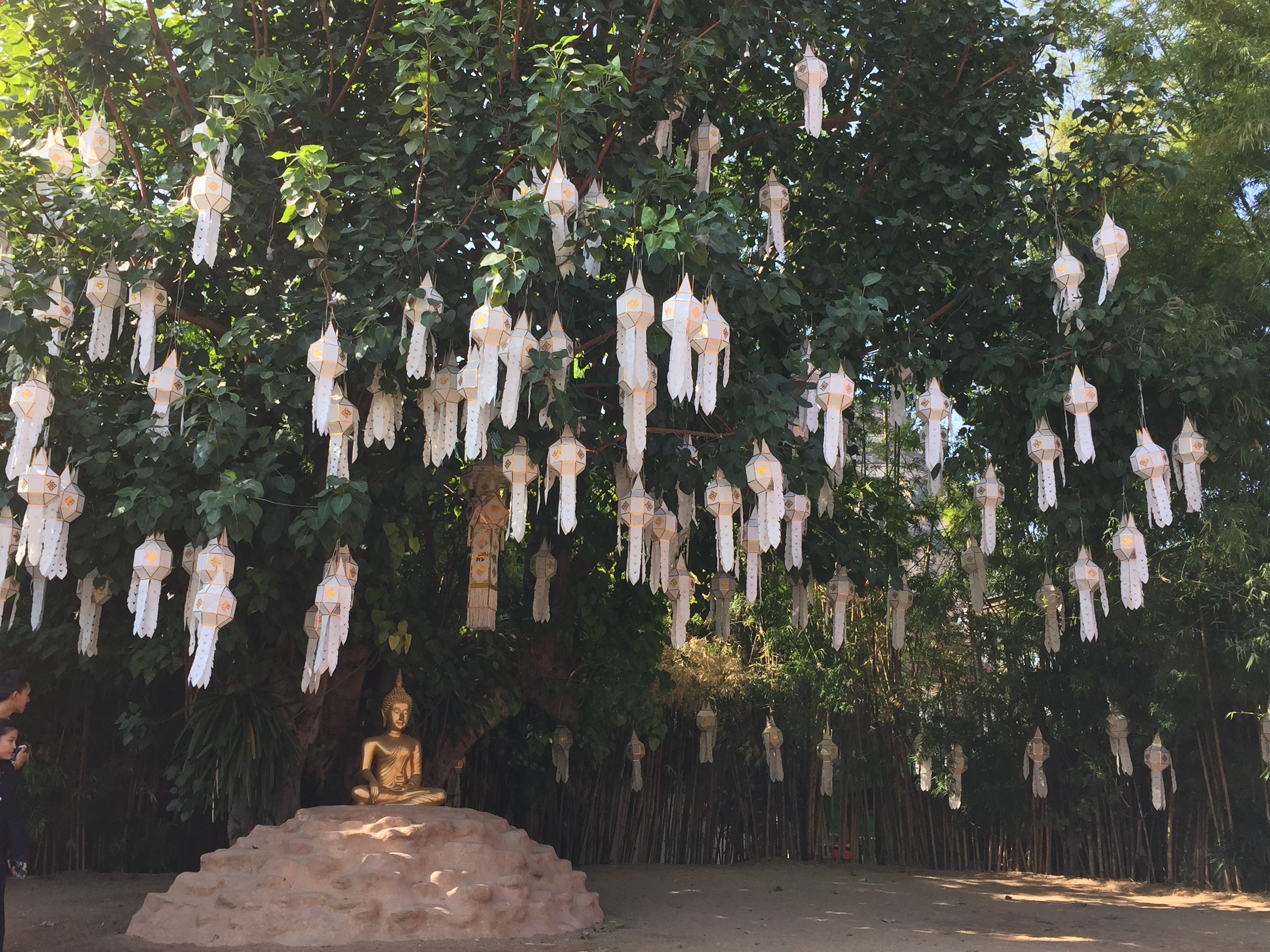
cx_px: 596
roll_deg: -1.8
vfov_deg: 39.7
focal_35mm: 36
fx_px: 1321
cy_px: 460
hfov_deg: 51.3
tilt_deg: +15.7
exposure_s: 1/391
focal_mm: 4.15
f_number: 2.2
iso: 32
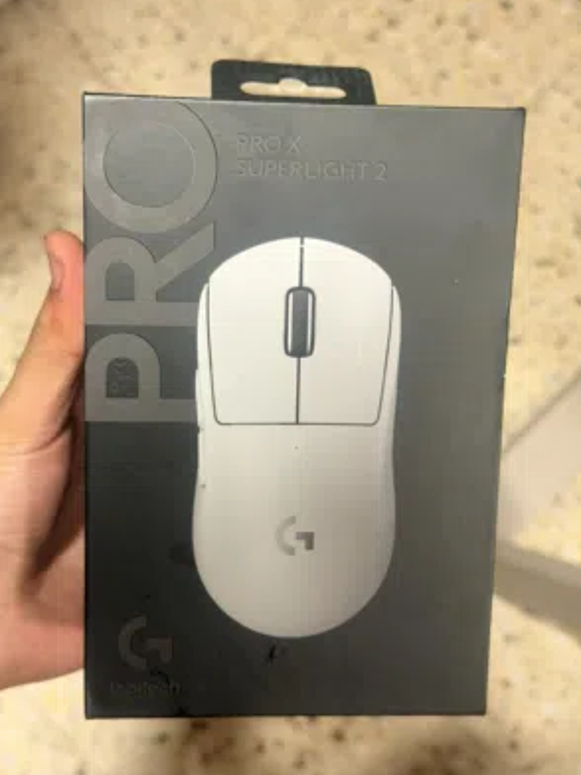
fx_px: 1097
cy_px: 382
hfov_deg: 29.7
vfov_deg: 38.9
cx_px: 289
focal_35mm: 49
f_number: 1.78
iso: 160
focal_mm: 6.76
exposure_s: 1/50
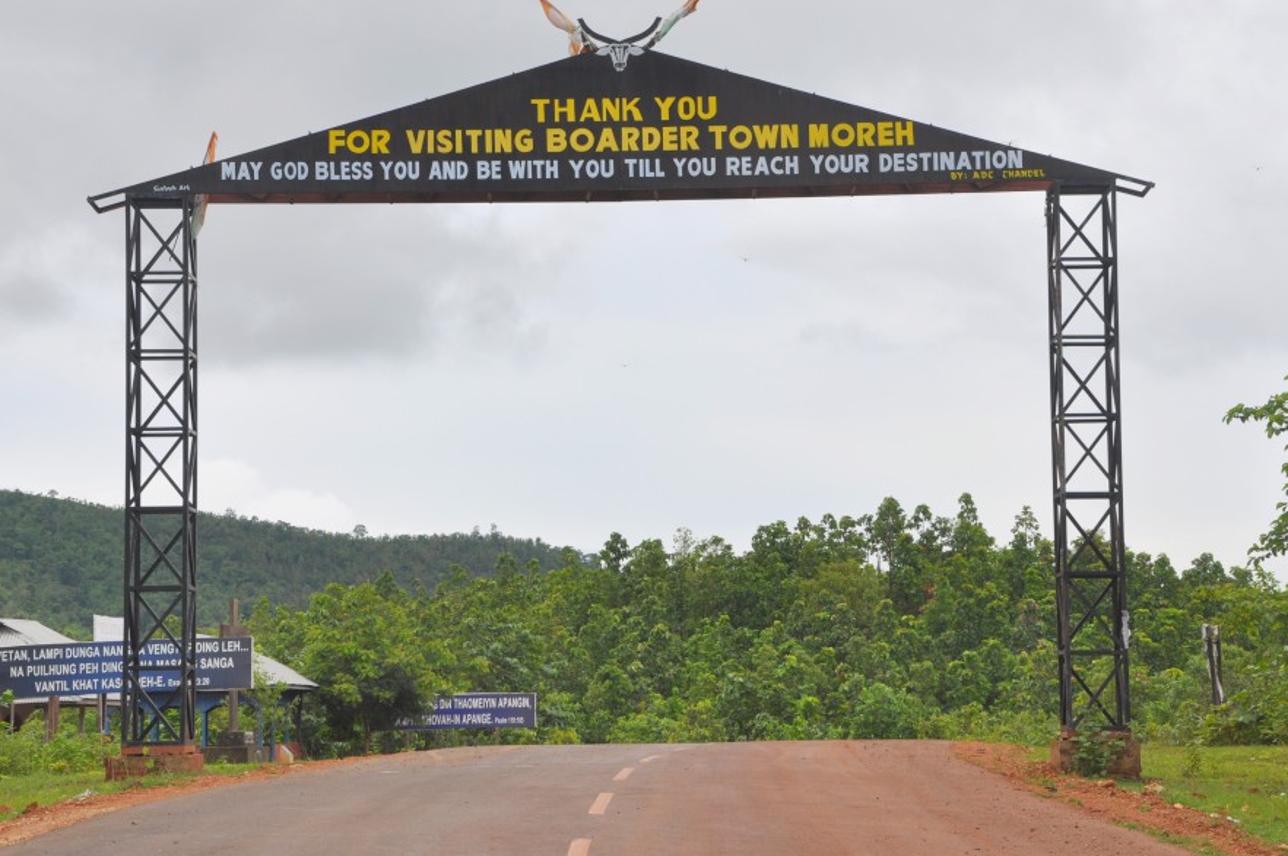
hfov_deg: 23.9
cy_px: 409
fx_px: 3038
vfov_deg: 16.0
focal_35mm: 85
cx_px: 676
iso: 160
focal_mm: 50
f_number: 9
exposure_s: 1/320
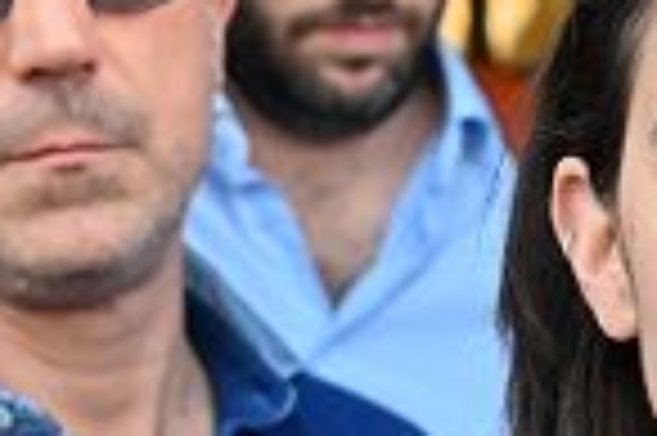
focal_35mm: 121
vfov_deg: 11.3
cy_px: 285
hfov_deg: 16.0
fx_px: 2201
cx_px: 896
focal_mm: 34.5
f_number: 4
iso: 400
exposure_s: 1/500
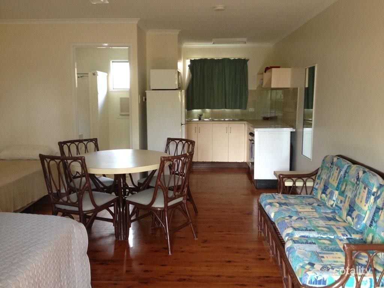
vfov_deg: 40.7
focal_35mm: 35
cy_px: 144
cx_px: 192
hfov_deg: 52.6
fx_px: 388
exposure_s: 1/20
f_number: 2.4
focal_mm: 4.28
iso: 125
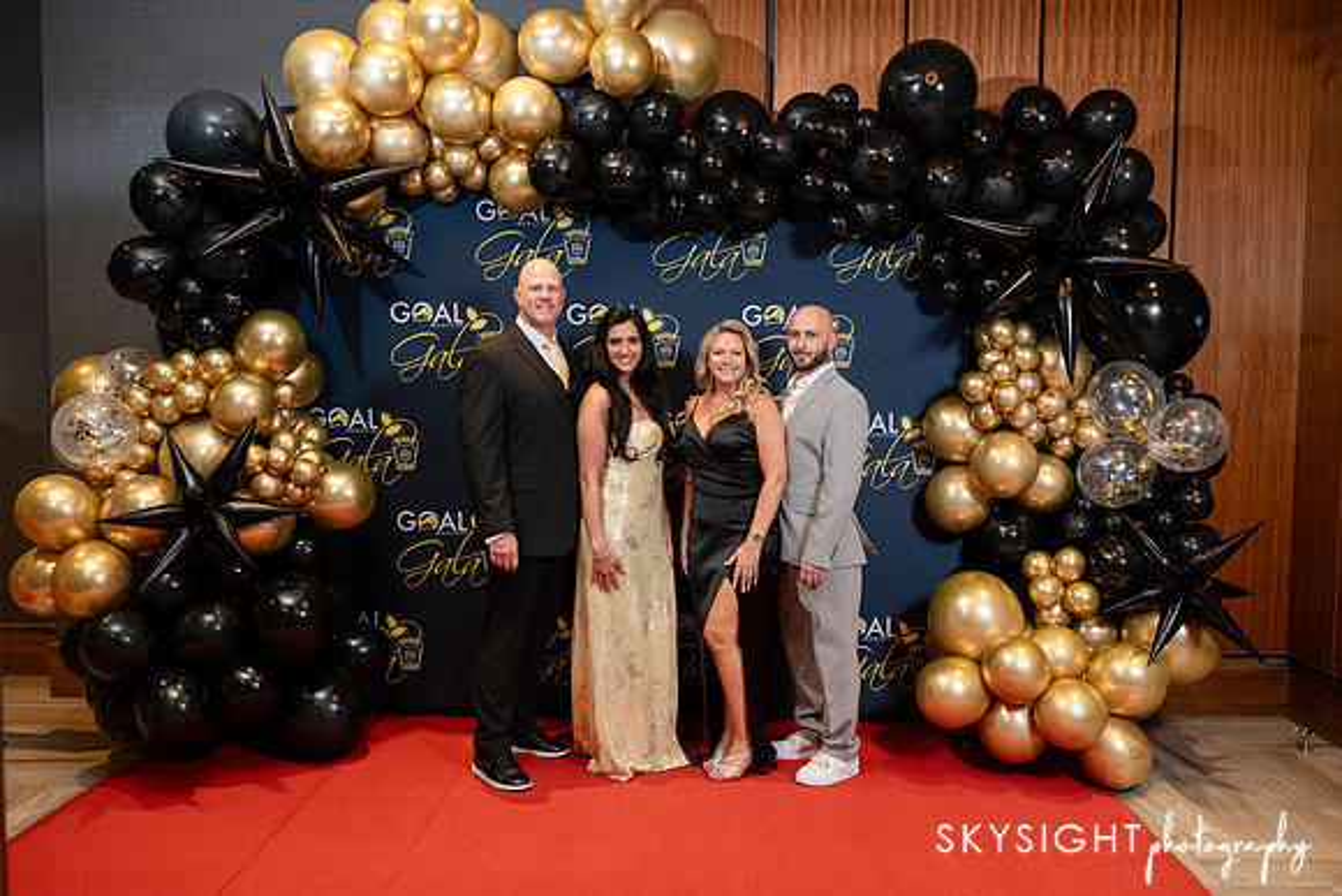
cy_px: 448
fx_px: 1063
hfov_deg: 64.5
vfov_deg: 45.7
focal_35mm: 29
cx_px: 671
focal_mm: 28
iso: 1600
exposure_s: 1/200
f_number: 3.5
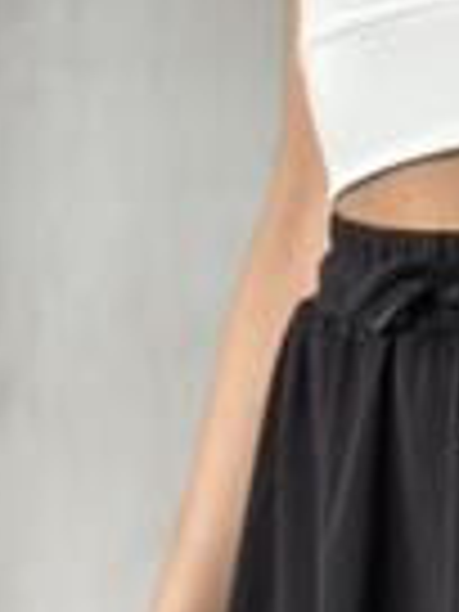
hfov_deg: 9.6
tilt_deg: -0.4
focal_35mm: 150
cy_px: 729
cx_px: 684
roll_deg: -1.2
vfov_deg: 12.8
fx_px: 2652
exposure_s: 1/65
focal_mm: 6.86
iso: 125
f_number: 1.78
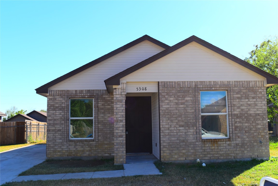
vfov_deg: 36.9
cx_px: 139
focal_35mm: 36
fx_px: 278
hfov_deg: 53.1
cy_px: 93
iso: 100
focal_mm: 24
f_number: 9
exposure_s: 1/200
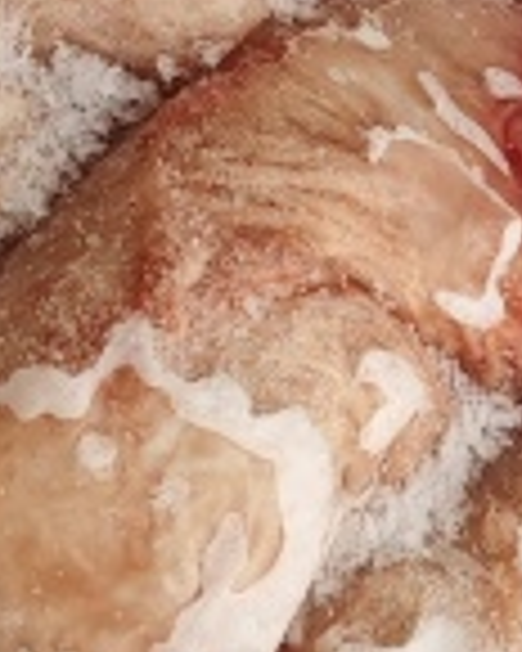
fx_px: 3186
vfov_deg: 11.3
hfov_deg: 9.3
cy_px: -268
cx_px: 392
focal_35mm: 165
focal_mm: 6.55
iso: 50
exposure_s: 1/100
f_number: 1.6
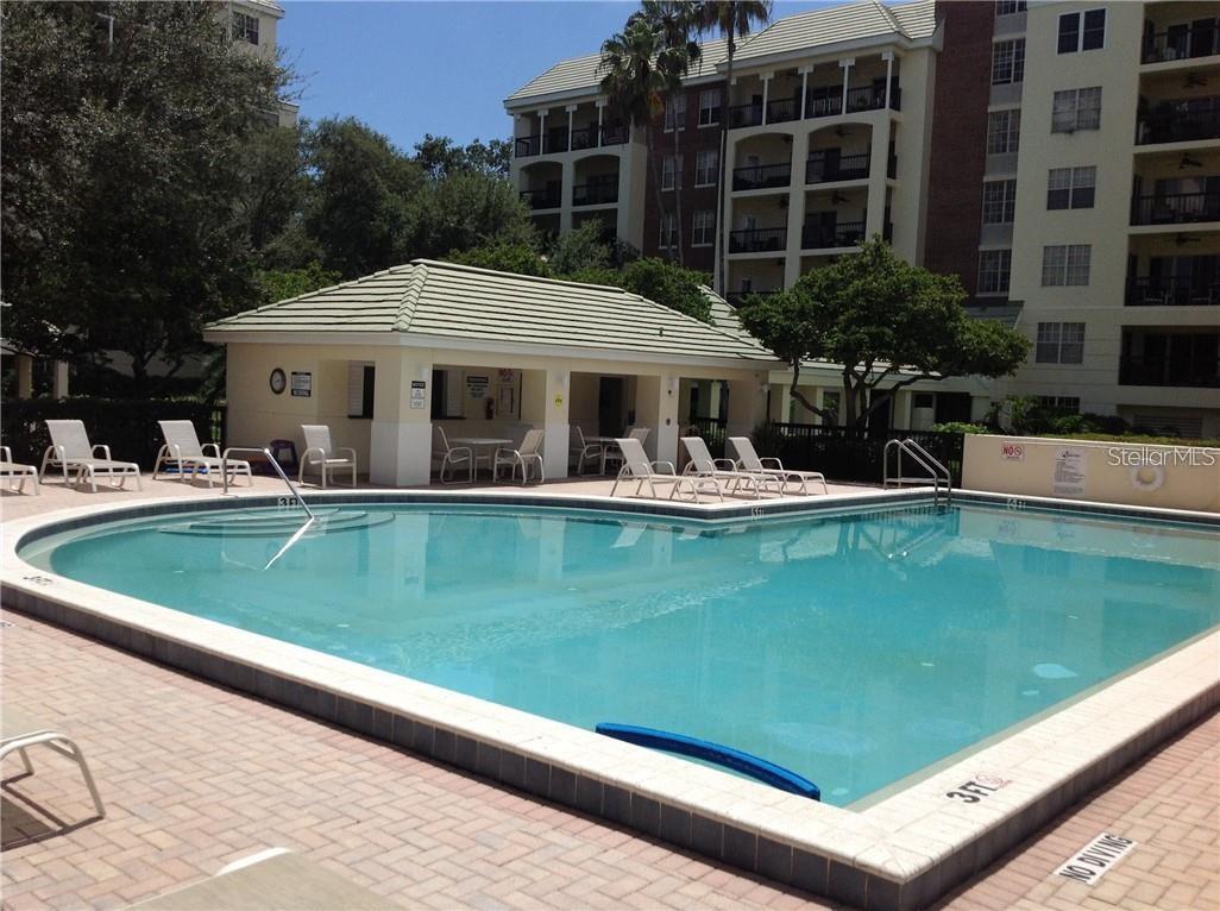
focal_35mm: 35
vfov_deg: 40.6
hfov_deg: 52.7
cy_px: 456
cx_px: 610
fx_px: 1232
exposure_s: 1/3788
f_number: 2.4
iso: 50
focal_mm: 4.28
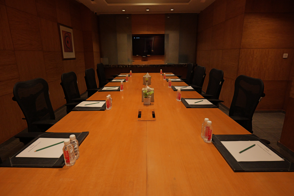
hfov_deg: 84.0
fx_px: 163
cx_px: 147
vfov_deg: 61.9
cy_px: 98
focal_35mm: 20
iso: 4000
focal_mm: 20
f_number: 5
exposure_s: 1/200
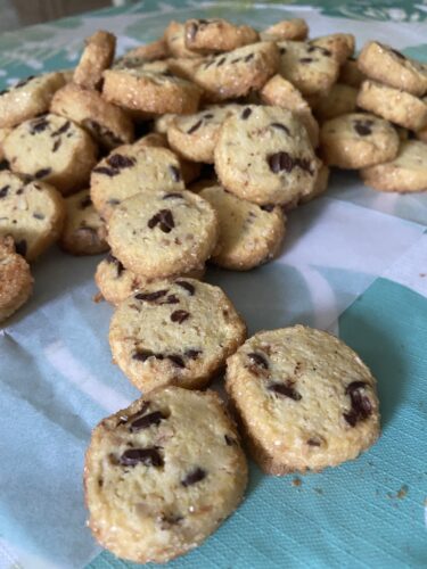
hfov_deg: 53.1
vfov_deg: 67.3
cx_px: 214
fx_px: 428
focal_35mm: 26
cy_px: 284
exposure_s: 1/51
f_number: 1.8
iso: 500
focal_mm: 4.25
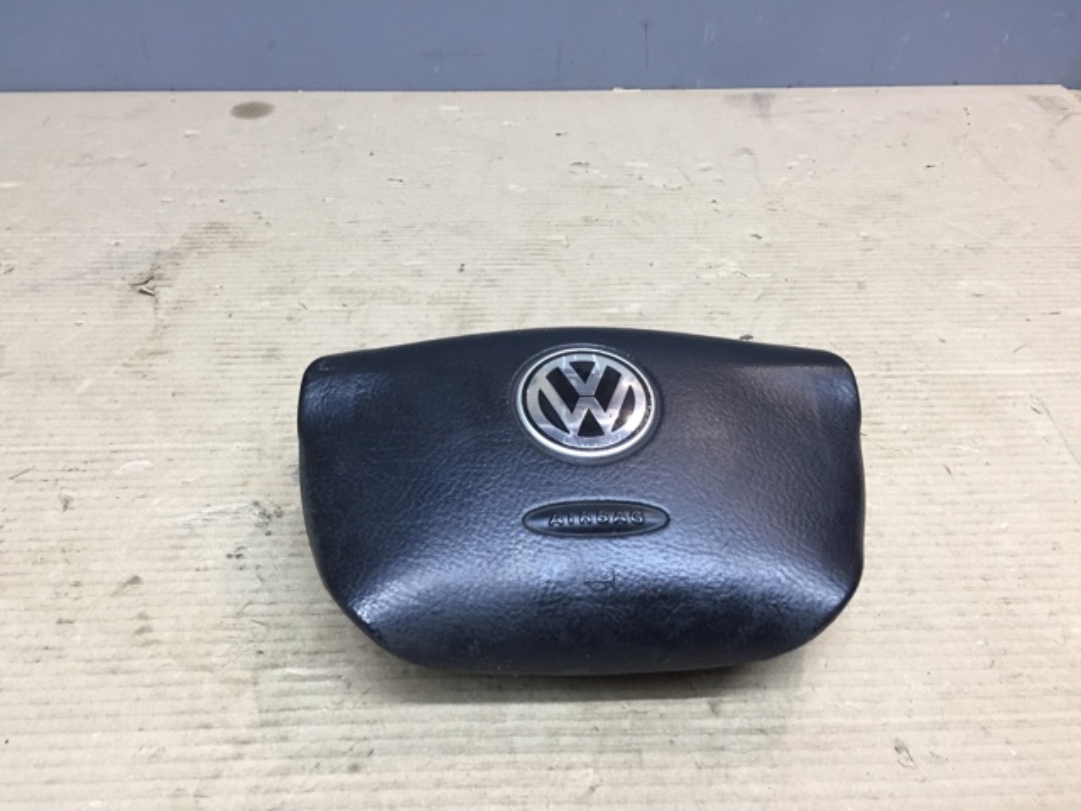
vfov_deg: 48.2
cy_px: 406
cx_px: 540
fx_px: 906
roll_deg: -2.1
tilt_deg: -39.7
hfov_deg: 61.7
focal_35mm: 29
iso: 64
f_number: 2.2
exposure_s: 1/33
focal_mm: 4.15
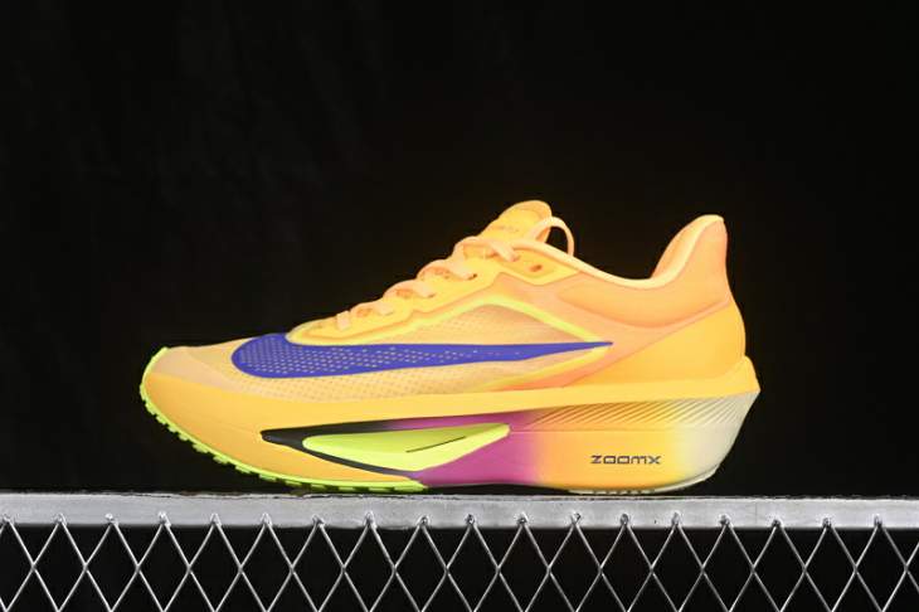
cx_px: 460
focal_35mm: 75
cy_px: 306
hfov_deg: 27.0
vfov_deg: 18.2
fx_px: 1914
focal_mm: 50
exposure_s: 1/80
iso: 160
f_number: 8
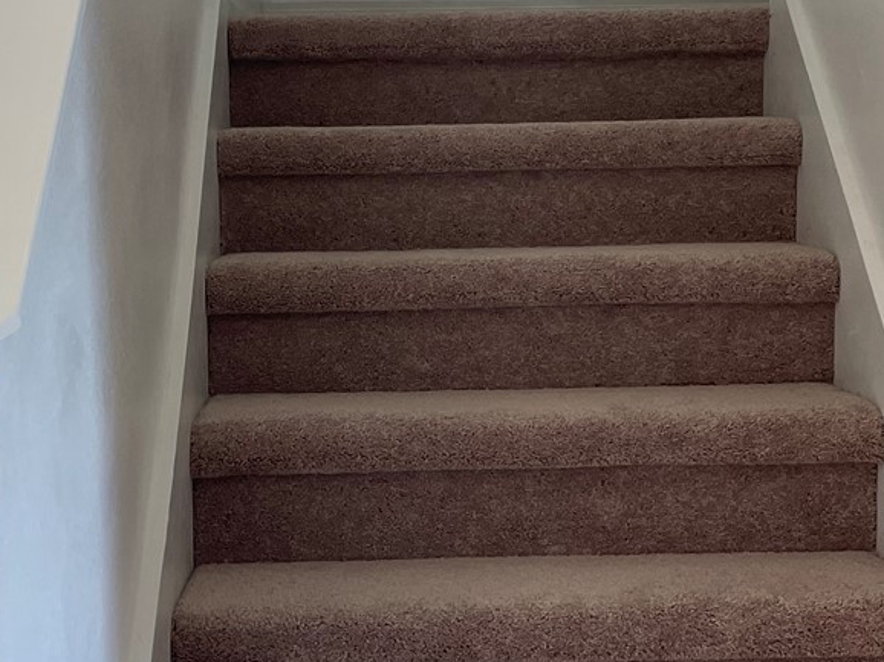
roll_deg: +1.4
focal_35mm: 72
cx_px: 396
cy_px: 326
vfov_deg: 20.4
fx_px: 1838
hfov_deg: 27.0
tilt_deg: -3.9
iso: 80
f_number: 1.6
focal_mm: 4.2
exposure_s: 1/120
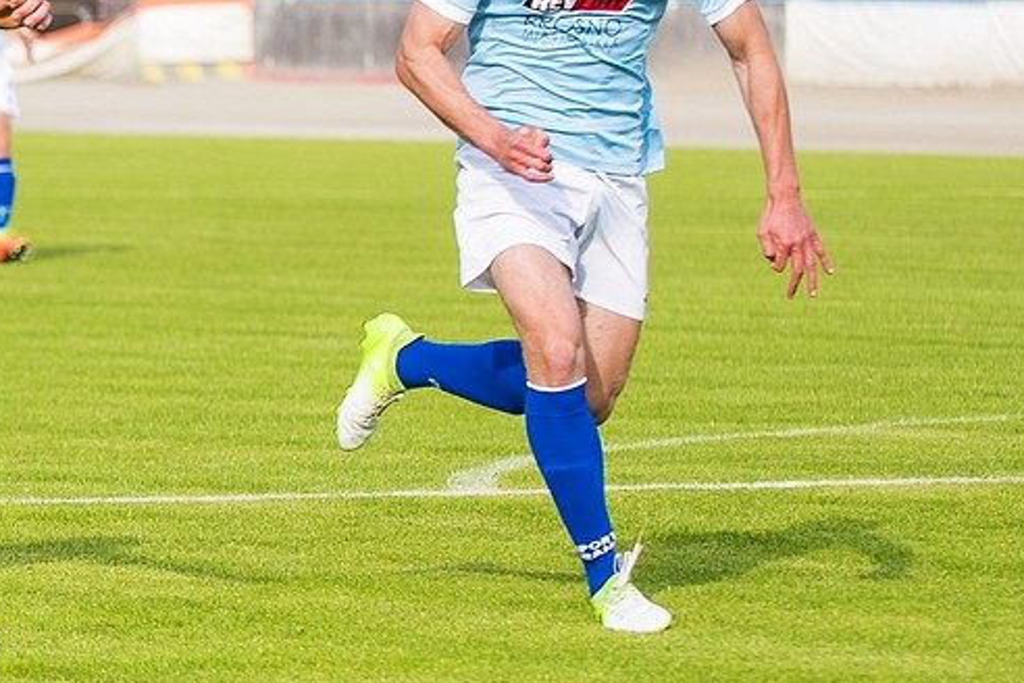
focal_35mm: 183
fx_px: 5205
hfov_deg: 11.1
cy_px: 210
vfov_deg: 7.5
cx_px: -2
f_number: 2.8
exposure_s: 1/1600
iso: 200
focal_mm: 90
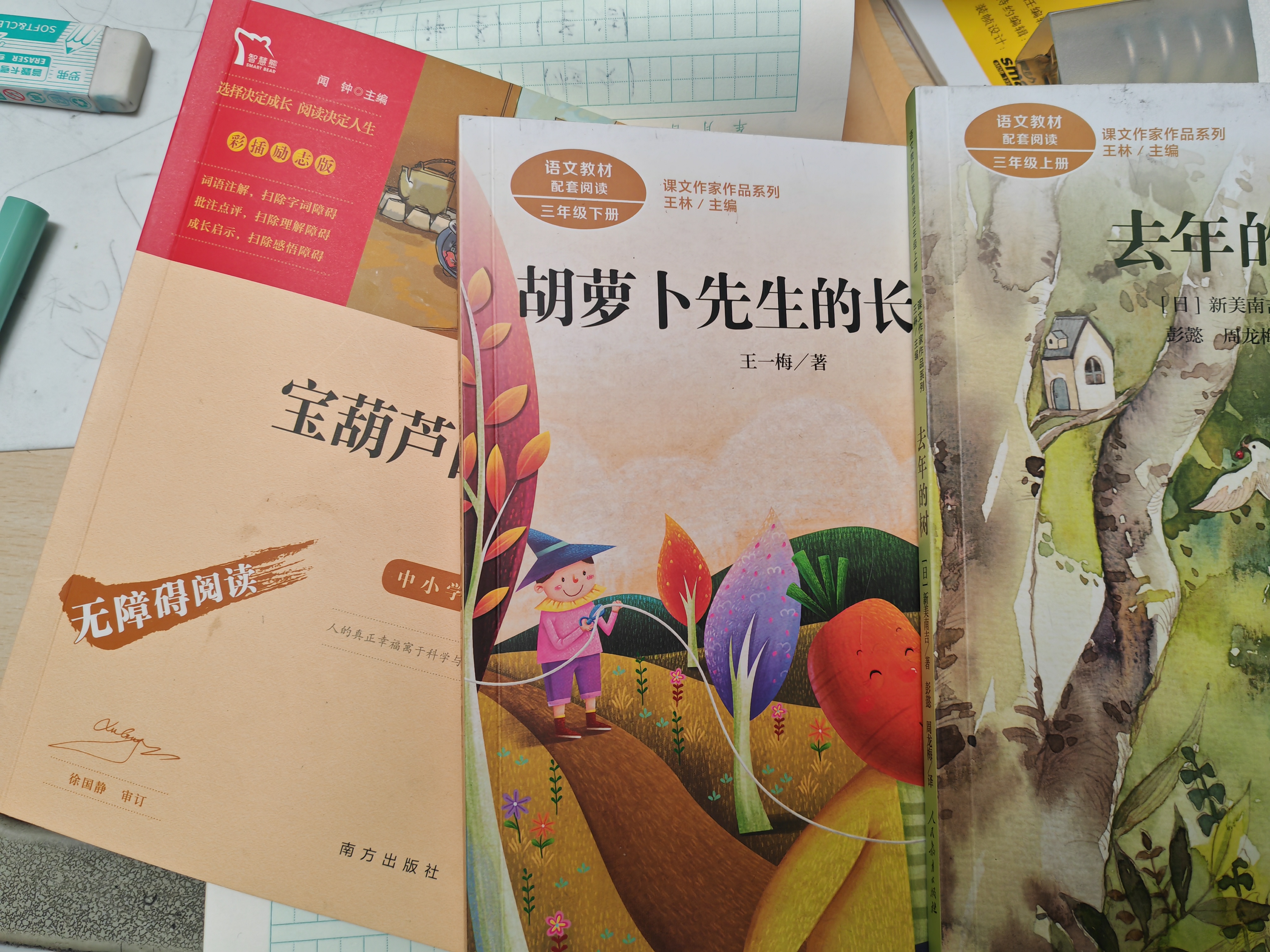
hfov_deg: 65.3
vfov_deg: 51.4
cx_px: 635
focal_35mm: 27
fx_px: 991
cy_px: 476
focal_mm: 5.52
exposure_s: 1/89
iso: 80
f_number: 1.9
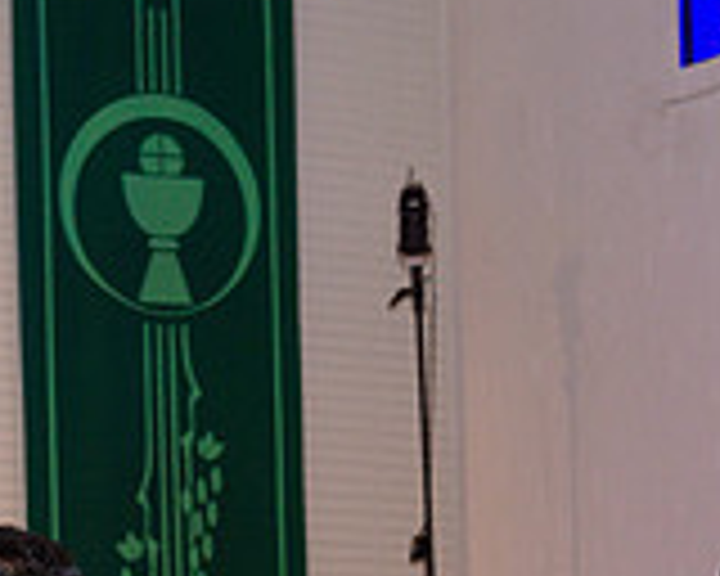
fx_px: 3260
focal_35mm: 153
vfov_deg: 9.9
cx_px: -14
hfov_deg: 12.4
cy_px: 760
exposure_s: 1/60
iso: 1250
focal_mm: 45
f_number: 4.5
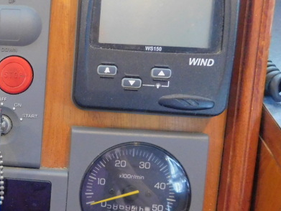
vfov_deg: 30.6
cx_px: 6
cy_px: 146
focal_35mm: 47
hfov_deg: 36.6
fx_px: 382
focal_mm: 4
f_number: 3
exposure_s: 1/6
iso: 800
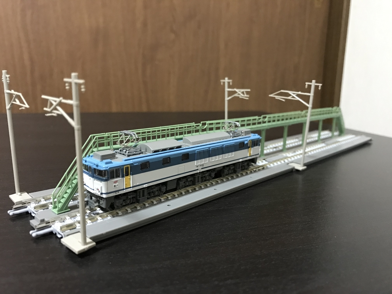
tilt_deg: -10.0
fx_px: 317
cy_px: 147
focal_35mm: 28
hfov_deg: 63.4
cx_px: 196
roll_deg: -2.1
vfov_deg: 49.7
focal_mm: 3.99
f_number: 1.8
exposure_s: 1/11
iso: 100
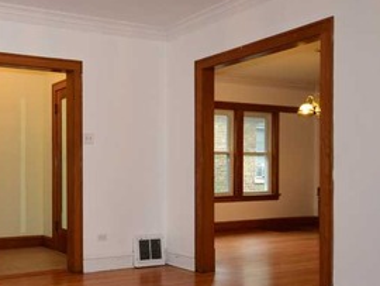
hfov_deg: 42.7
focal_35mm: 41
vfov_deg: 35.0
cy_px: 178
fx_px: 450
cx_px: 53
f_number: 6.3
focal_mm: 12
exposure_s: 1/60
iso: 500
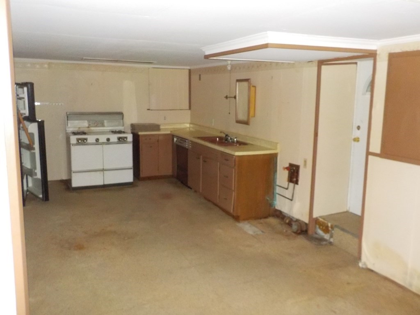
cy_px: 158
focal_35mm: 30
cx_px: 210
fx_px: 364
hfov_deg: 60.0
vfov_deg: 46.8
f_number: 3.3
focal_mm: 4.1
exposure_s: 1/4
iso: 800
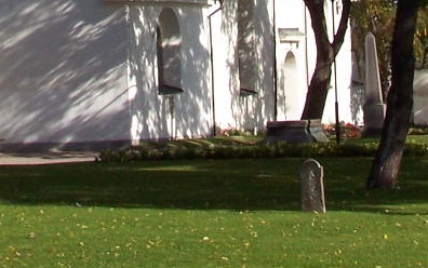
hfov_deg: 15.0
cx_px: 62
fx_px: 1611
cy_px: -310
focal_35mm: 138
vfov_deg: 8.8
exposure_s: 1/350
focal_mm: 7.1
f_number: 5.6
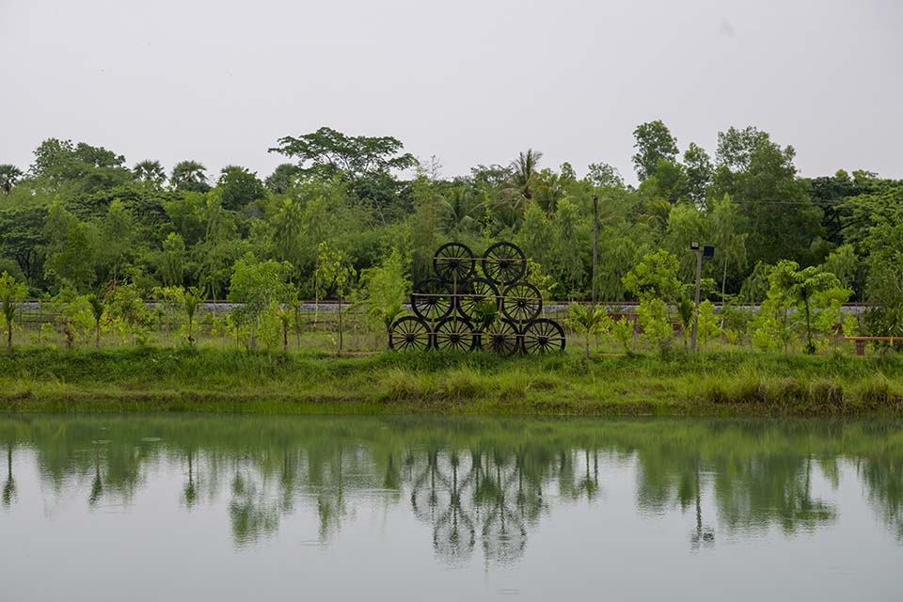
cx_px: 452
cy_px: 301
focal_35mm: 70
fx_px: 1756
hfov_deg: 28.8
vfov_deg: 19.5
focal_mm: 70
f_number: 8
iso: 1400
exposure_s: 1/500
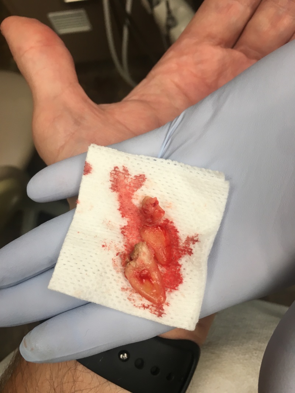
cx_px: 148
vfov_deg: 61.6
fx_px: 329
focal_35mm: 29
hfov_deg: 48.2
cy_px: 196
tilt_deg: -77.0
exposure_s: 1/30
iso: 25
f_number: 2.2
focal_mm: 4.15
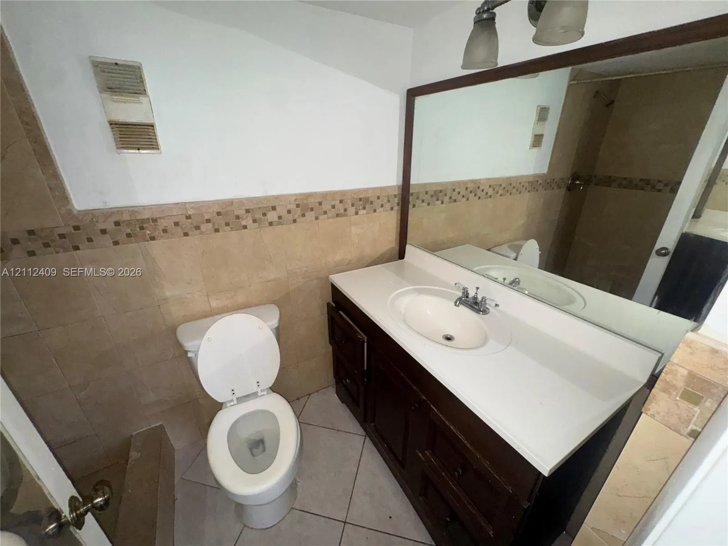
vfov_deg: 85.7
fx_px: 294
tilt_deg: -24.4
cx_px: 364
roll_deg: -0.3
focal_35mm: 14
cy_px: 273
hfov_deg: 102.1
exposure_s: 1/53
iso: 160
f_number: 2.2
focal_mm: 2.22
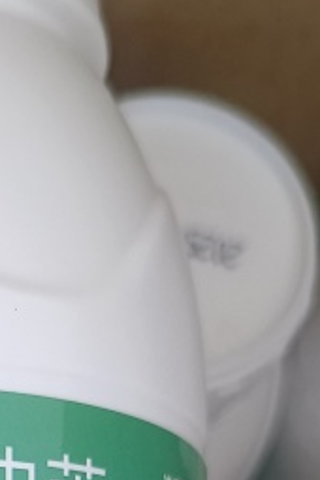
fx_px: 1333
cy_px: 692
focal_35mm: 100
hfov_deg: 13.2
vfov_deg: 18.4
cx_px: -109
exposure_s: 1/50
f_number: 1.88
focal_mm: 5.59
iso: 2318
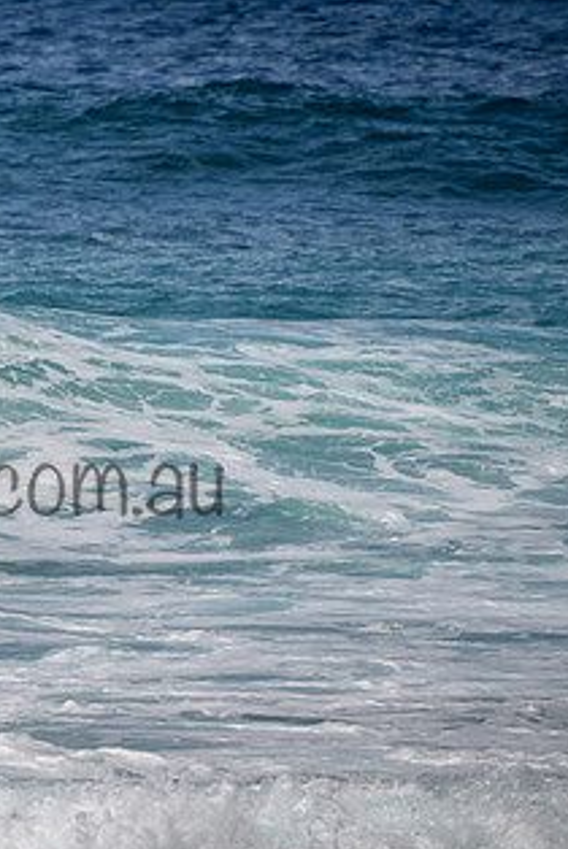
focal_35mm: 1014
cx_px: -190
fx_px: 23943
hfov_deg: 1.4
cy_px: 316
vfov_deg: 2.0
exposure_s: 1/2000
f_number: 5.6
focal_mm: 400
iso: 160
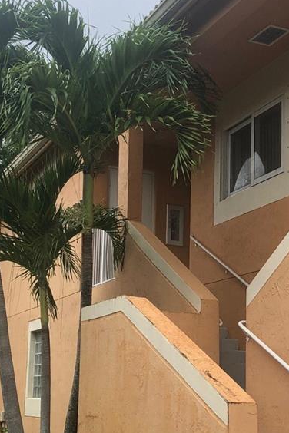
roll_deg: -0.6
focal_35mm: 62
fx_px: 747
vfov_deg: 32.0
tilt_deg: +7.0
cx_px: 157
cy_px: 308
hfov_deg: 21.9
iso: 20
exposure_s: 1/528
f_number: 1.8
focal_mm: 3.99
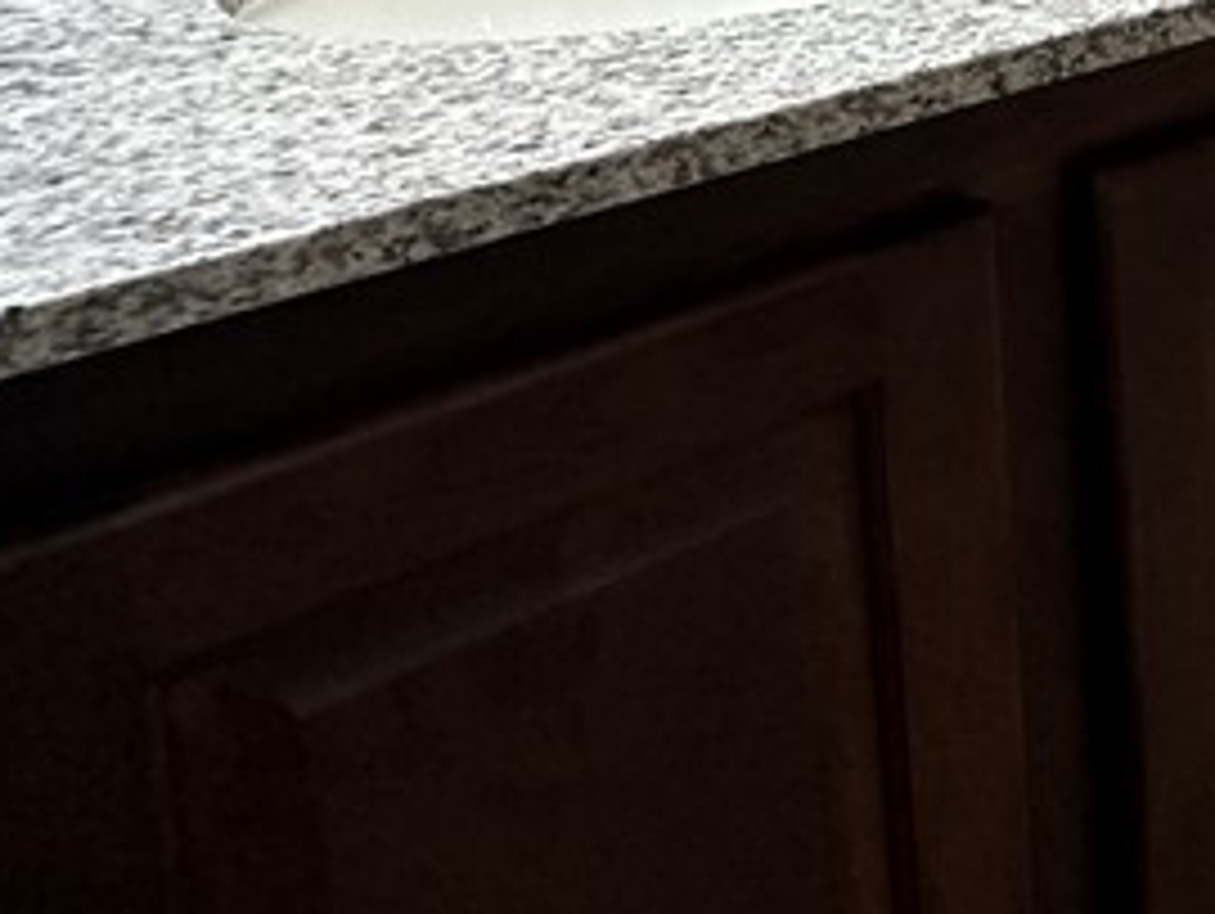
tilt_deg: -8.5
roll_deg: -2.0
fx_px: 1862
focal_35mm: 53
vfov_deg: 24.4
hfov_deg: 25.6
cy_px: -239
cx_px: 1881
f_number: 2.2
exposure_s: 1/120
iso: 250
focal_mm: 2.22
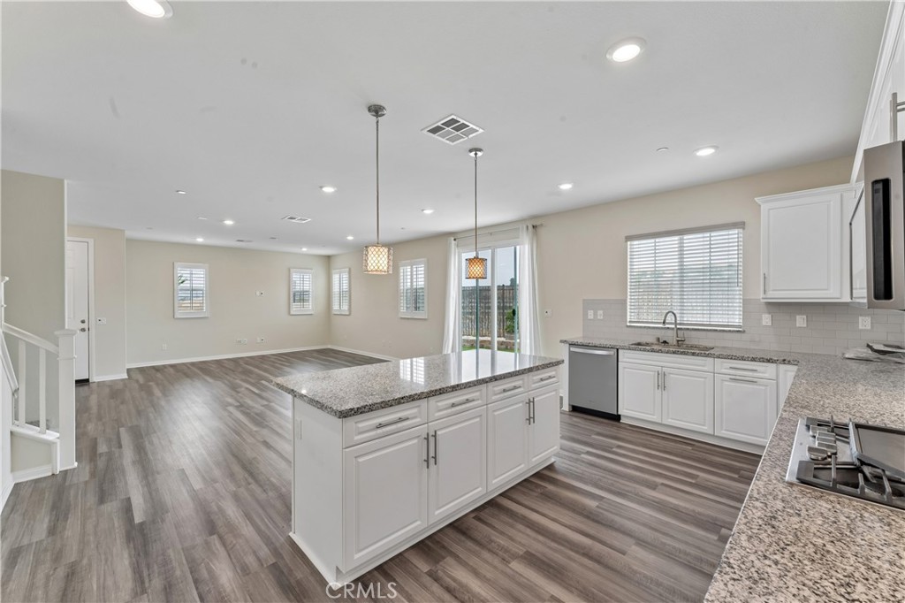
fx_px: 352
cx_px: 452
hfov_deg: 104.3
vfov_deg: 81.2
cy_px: 302
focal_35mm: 14
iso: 100
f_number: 13
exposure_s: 1/8
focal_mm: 14
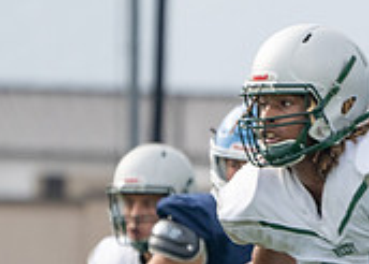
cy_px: 352
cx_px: 616
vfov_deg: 1.3
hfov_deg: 1.8
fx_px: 11470
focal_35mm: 1094
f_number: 5.6
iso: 400
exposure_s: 1/1250
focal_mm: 268
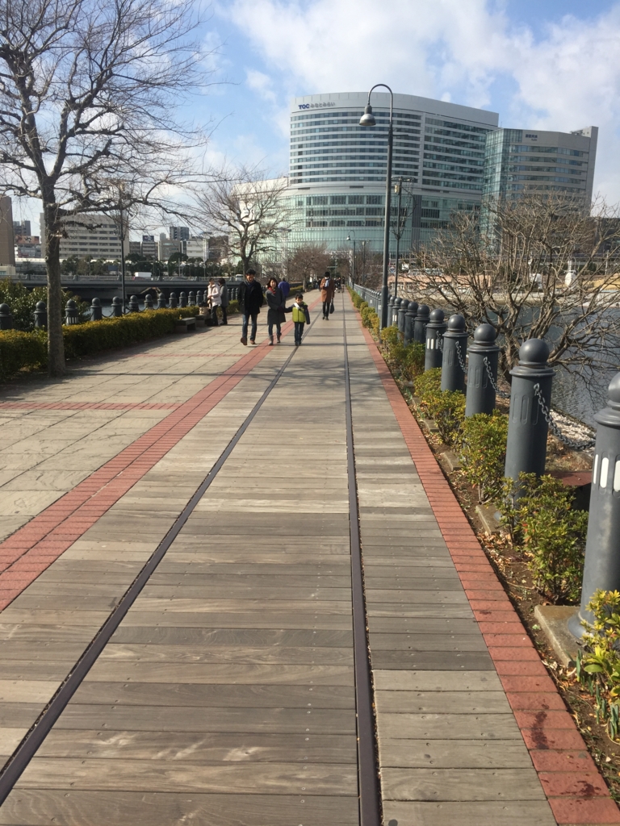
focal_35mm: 29
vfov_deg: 61.7
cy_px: 413
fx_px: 693
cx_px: 310
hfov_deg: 48.2
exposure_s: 1/1980
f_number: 2.2
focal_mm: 4.15
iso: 32
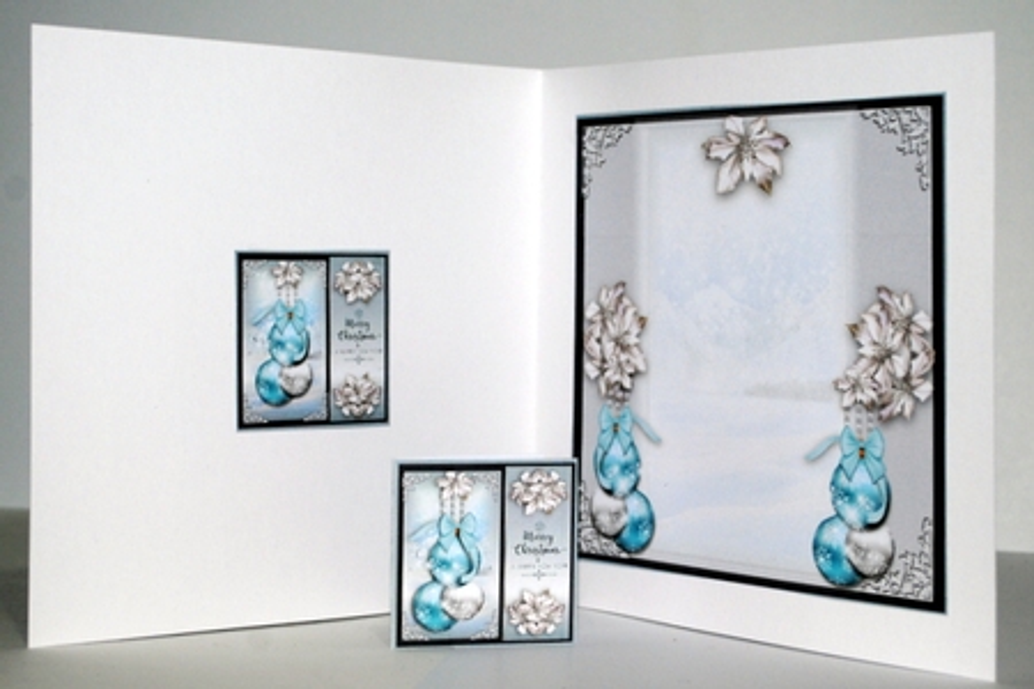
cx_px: 517
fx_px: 1508
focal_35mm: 52
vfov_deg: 25.8
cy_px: 344
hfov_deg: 37.9
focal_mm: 35
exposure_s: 1/60
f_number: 5
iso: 200
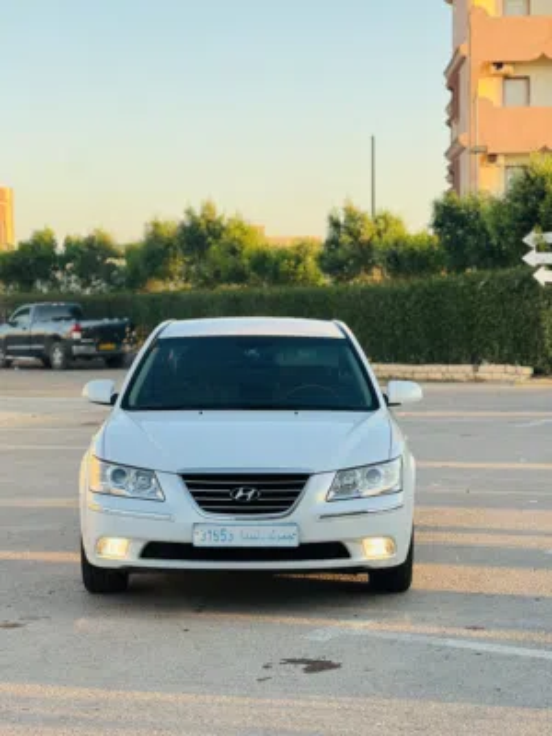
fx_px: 1637
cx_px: 276
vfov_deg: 25.3
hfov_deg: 19.1
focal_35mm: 77
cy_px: 368
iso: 50
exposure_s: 1/121
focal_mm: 9
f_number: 2.8
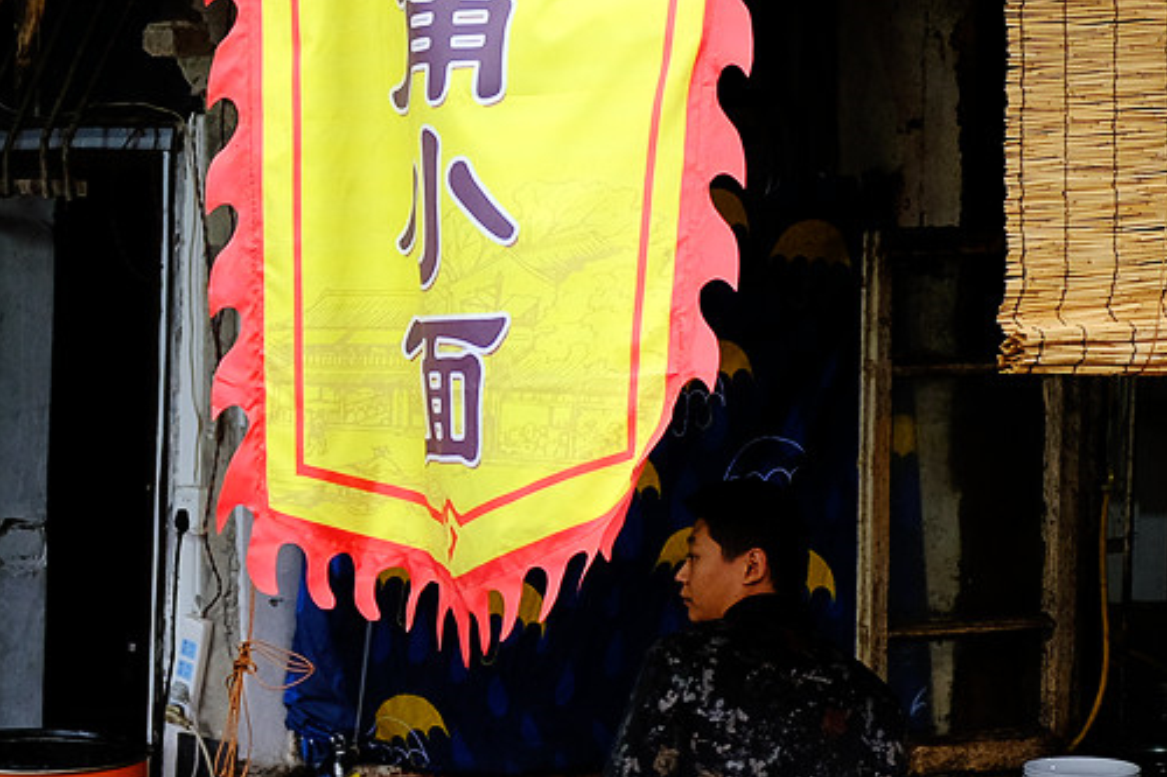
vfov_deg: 10.9
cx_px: -532
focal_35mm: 126
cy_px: 509
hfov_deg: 15.2
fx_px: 4083
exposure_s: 1/125
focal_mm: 27.7
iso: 400
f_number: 3.2
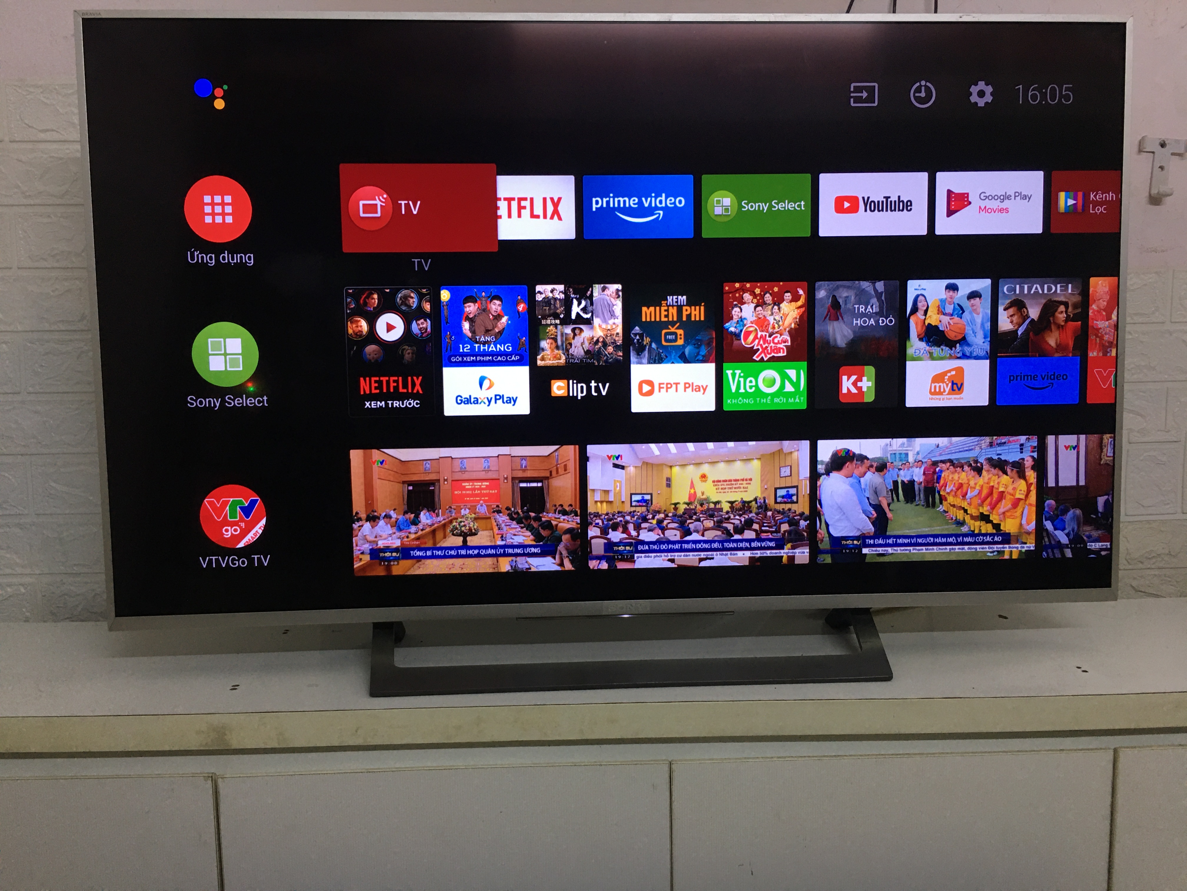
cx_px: 594
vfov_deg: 48.2
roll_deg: +2.5
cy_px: 446
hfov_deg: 61.7
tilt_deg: -5.5
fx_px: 994
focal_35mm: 29
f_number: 2.2
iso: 50
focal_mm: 4.15
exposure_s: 1/33
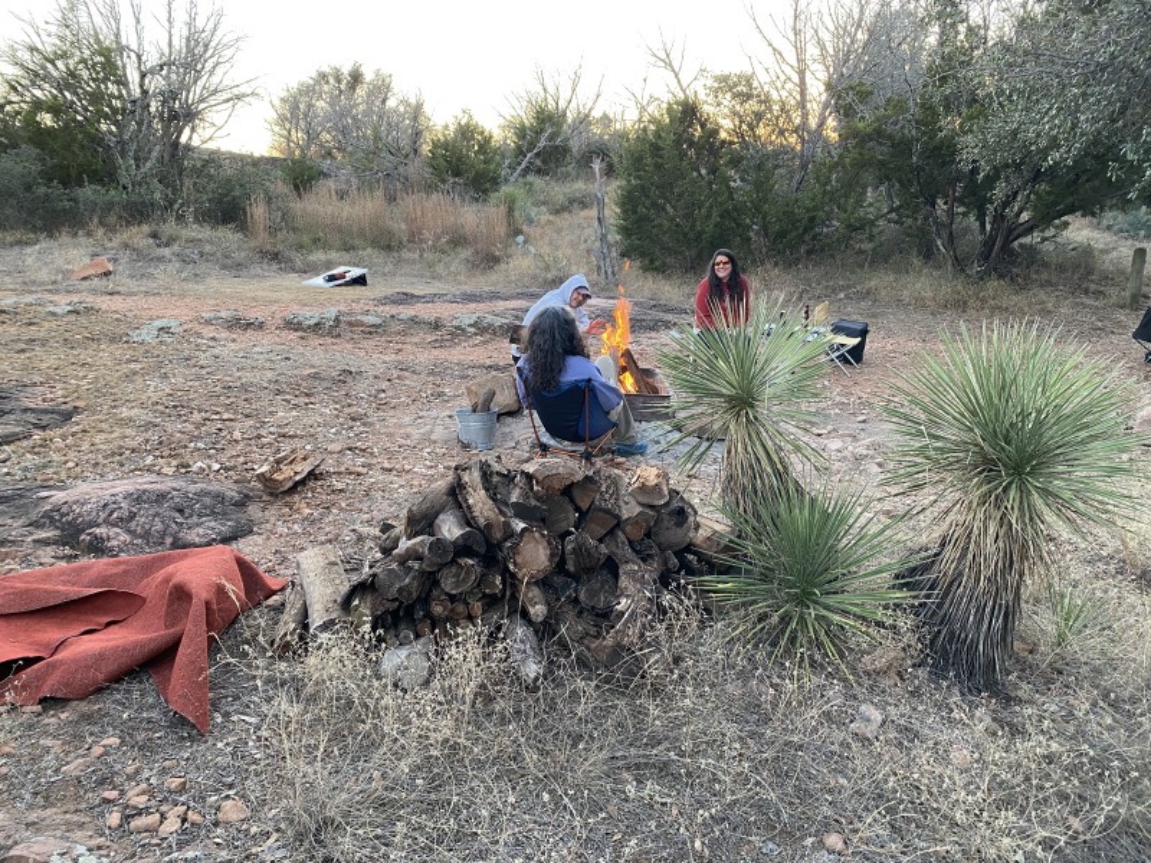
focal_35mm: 26
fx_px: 865
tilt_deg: -14.9
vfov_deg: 53.1
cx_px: 576
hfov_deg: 67.3
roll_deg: +2.1
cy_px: 432
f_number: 1.8
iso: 125
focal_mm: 4.25
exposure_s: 1/77
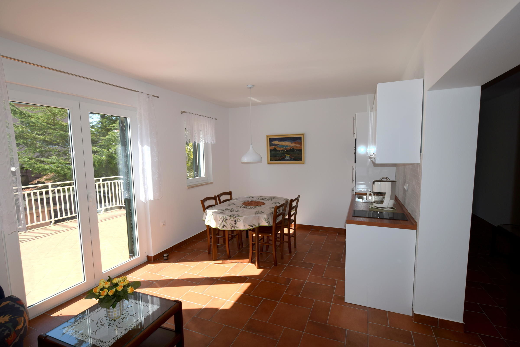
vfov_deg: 77.3
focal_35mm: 15
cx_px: 260
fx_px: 217
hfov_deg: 100.4
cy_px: 174
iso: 100
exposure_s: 1/160
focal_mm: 10
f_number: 6.3
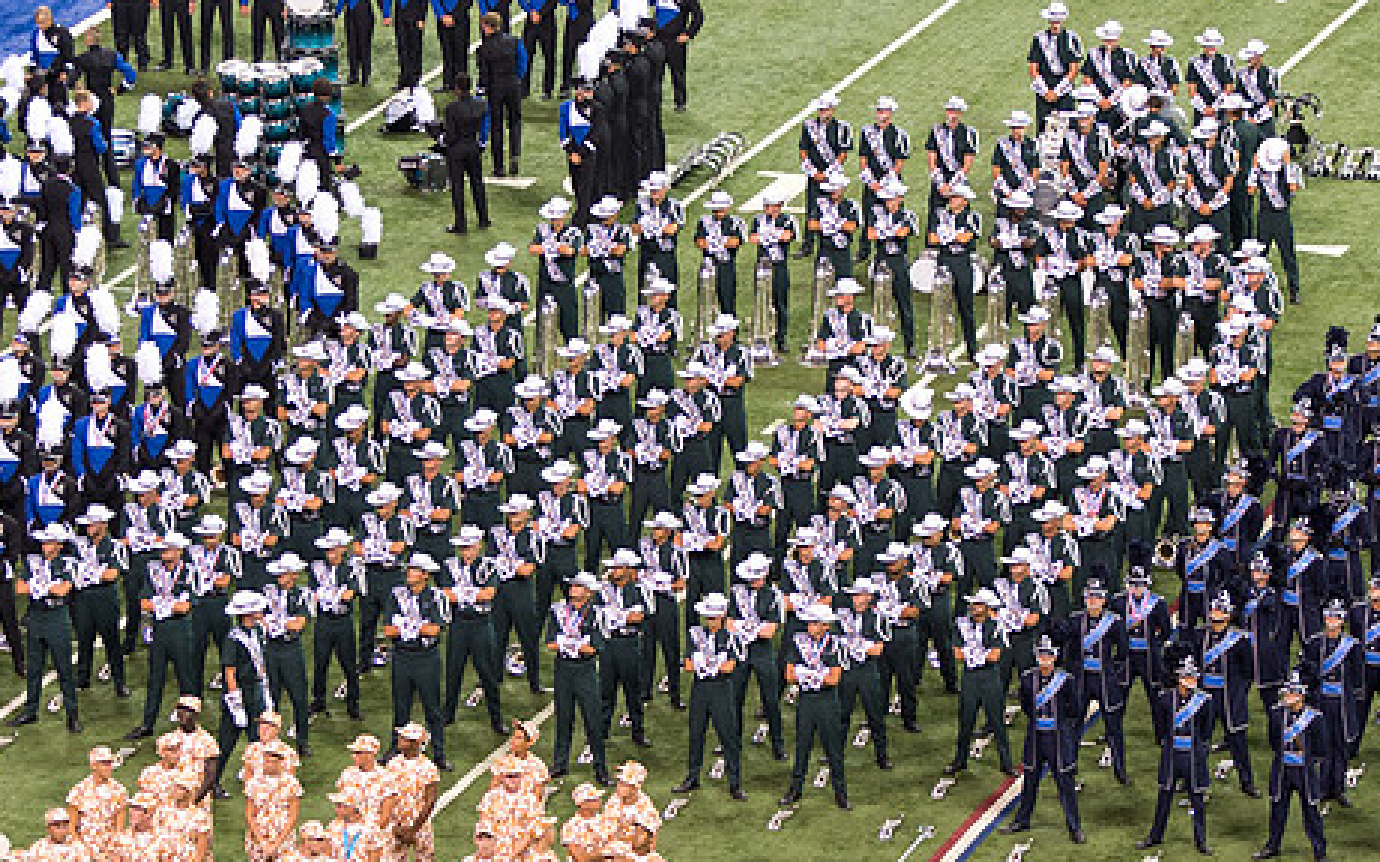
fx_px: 9251
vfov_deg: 5.3
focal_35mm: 246
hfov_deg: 8.5
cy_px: 486
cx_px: 664
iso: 1000
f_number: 4.5
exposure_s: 1/320
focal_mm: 92
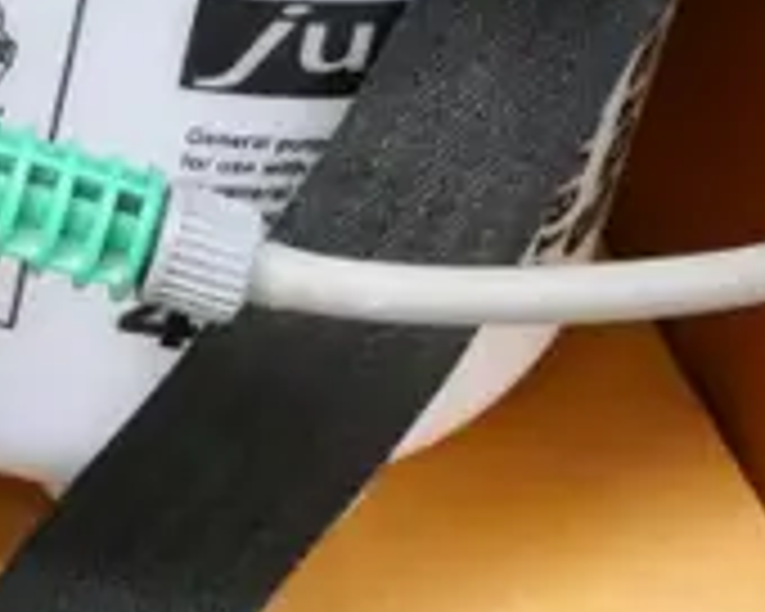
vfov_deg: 8.6
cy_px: -328
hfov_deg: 9.3
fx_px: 3985
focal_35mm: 176
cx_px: -1296
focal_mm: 15
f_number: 5.6
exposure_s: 1/80
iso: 6400
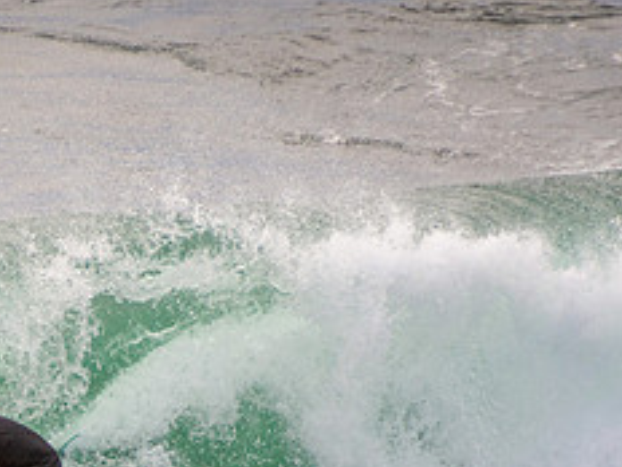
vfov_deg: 1.0
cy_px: 468
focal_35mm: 1444
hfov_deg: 1.4
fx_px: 25947
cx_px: 27
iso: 400
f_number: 5.6
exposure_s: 1/800
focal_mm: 400
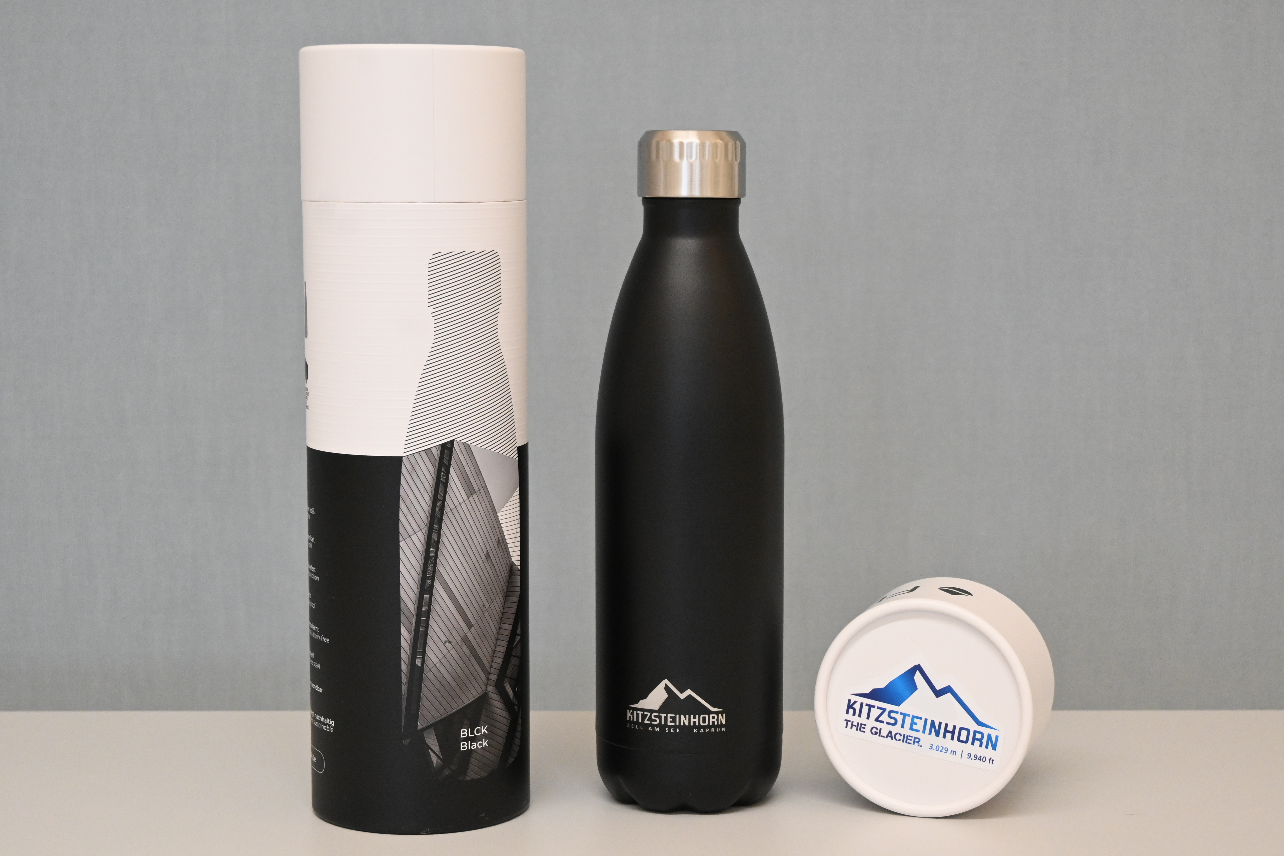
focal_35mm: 68
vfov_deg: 20.2
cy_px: 428
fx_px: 2407
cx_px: 642
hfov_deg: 29.9
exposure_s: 1/125
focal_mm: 45
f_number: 6
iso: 2000
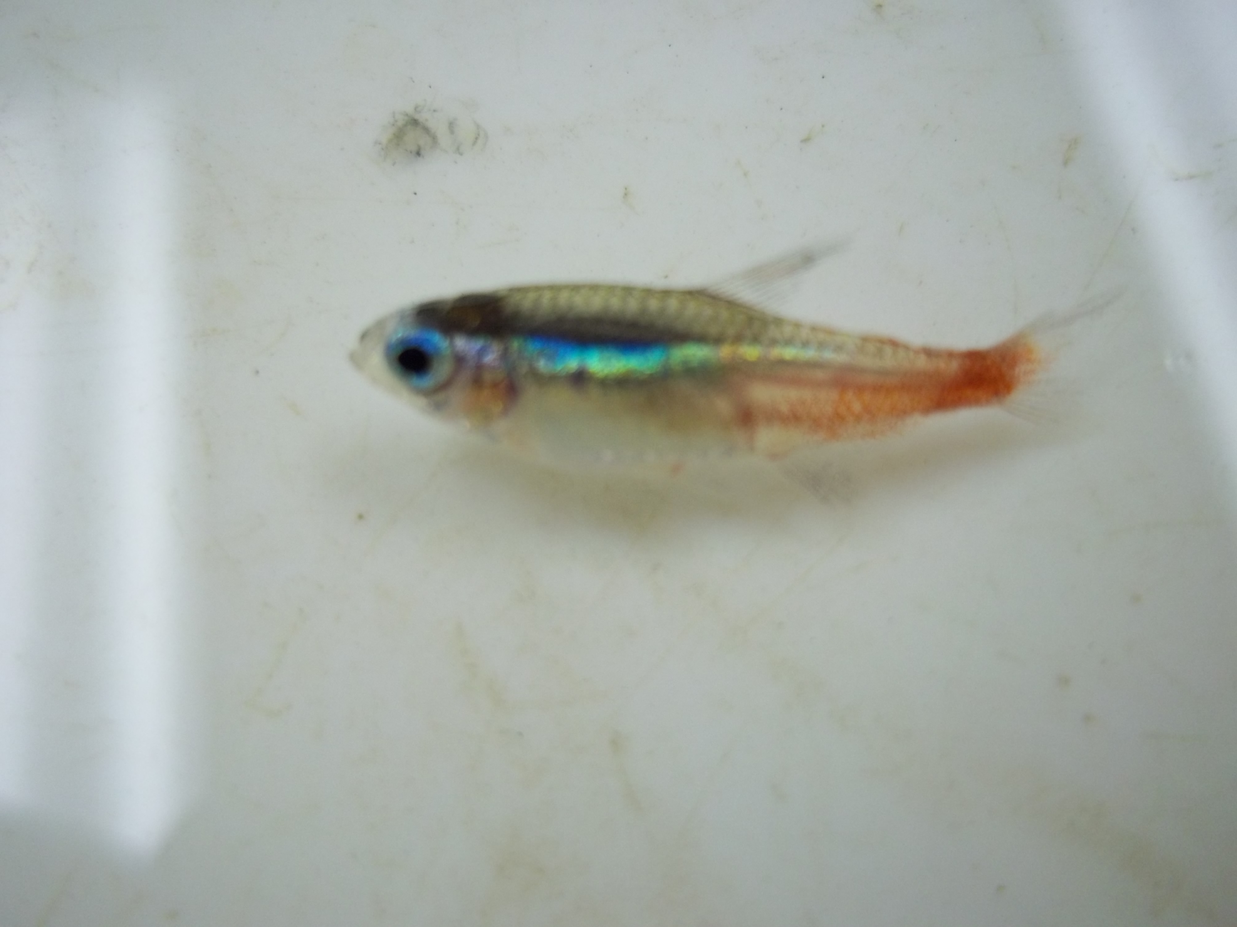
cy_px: 464
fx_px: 1286
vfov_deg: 39.7
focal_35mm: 36
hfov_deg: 51.4
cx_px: 618
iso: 160
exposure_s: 1/40
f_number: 3.1
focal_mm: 6.5
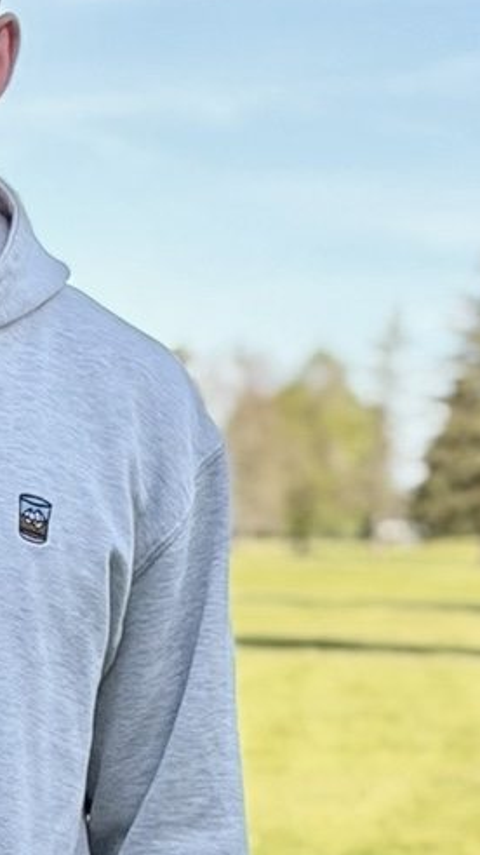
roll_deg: -2.6
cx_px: -161
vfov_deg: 16.9
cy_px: 778
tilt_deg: -5.3
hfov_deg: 9.5
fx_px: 2830
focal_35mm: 125
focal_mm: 6.76
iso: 64
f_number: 1.78
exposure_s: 1/3226
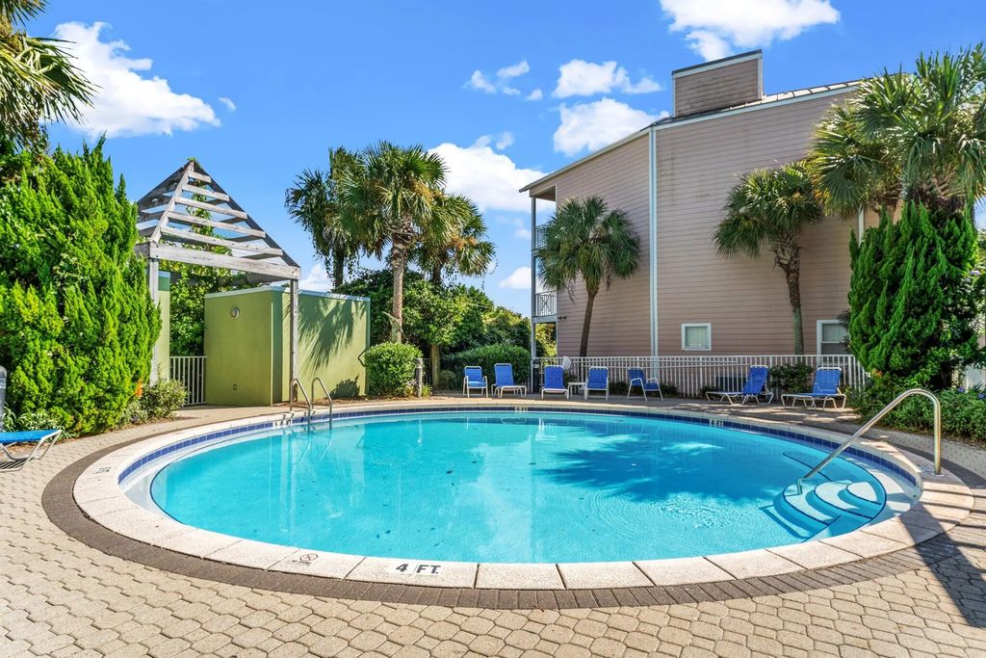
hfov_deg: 88.4
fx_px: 507
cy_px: 329
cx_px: 493
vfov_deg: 66.0
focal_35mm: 18
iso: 100
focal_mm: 18.5
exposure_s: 1/80
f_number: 10
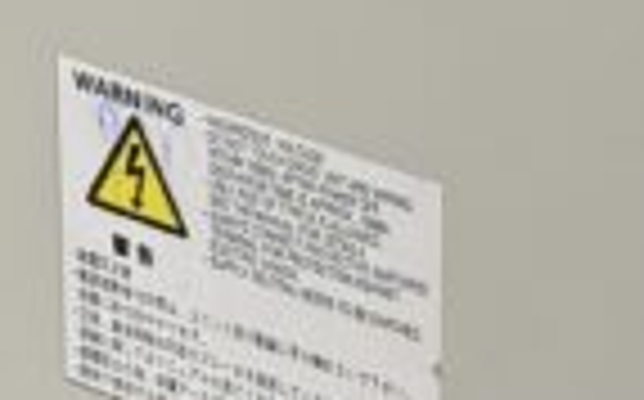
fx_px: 4786
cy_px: 171
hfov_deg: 7.6
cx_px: 712
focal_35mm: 273
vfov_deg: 4.8
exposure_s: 1/157
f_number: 1.78
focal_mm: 6.76
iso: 50
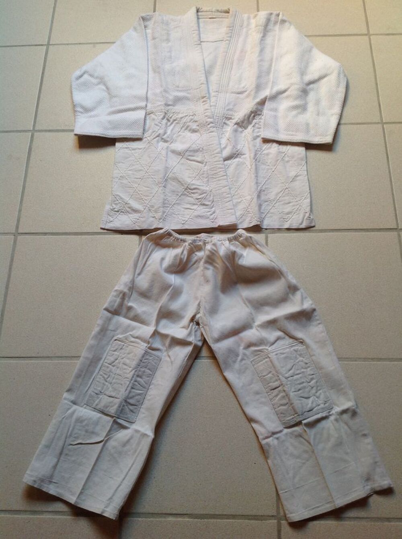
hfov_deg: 40.6
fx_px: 543
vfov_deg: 52.7
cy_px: 270
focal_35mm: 35
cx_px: 201
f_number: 2.4
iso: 64
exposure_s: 1/60
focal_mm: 4.28
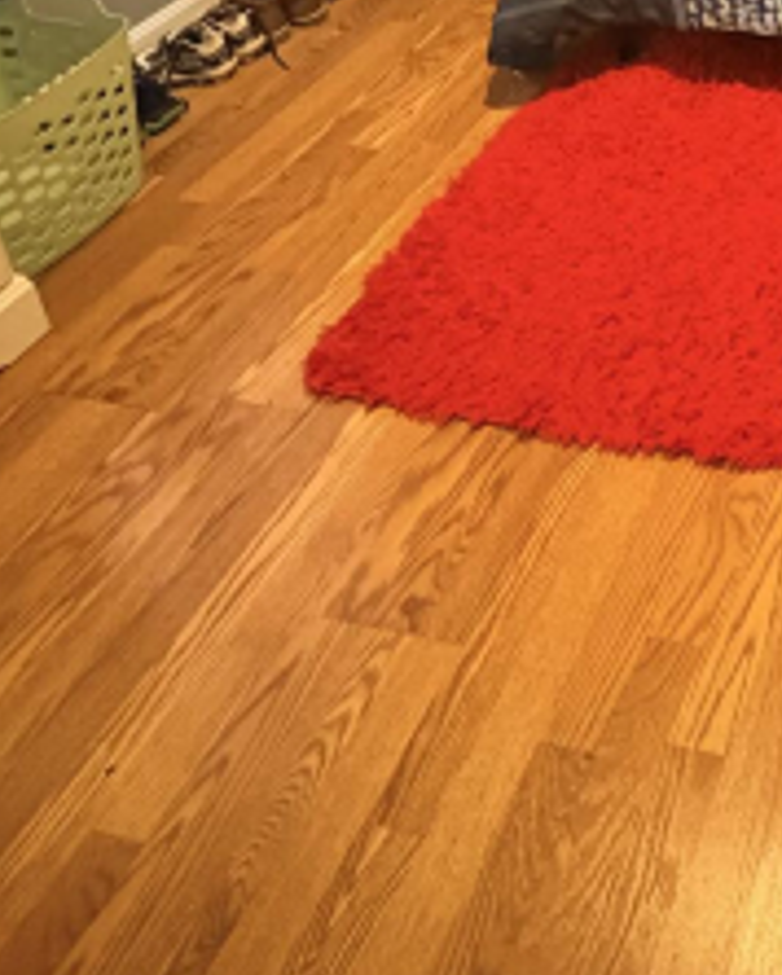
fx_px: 1185
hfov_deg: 30.5
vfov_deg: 35.3
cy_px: -195
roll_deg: +0.1
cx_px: 958
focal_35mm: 41
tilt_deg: -21.0
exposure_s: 1/40
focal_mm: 2.22
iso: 1000
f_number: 2.2
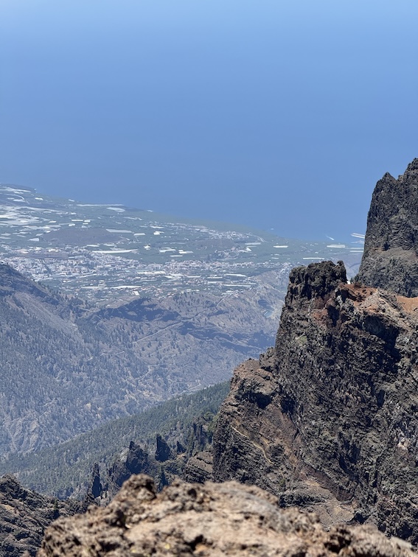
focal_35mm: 120
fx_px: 1932
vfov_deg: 16.4
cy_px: 278
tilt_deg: -11.1
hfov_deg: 12.3
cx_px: 209
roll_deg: -0.8
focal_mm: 15.66
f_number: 2.8
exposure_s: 1/1866
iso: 64
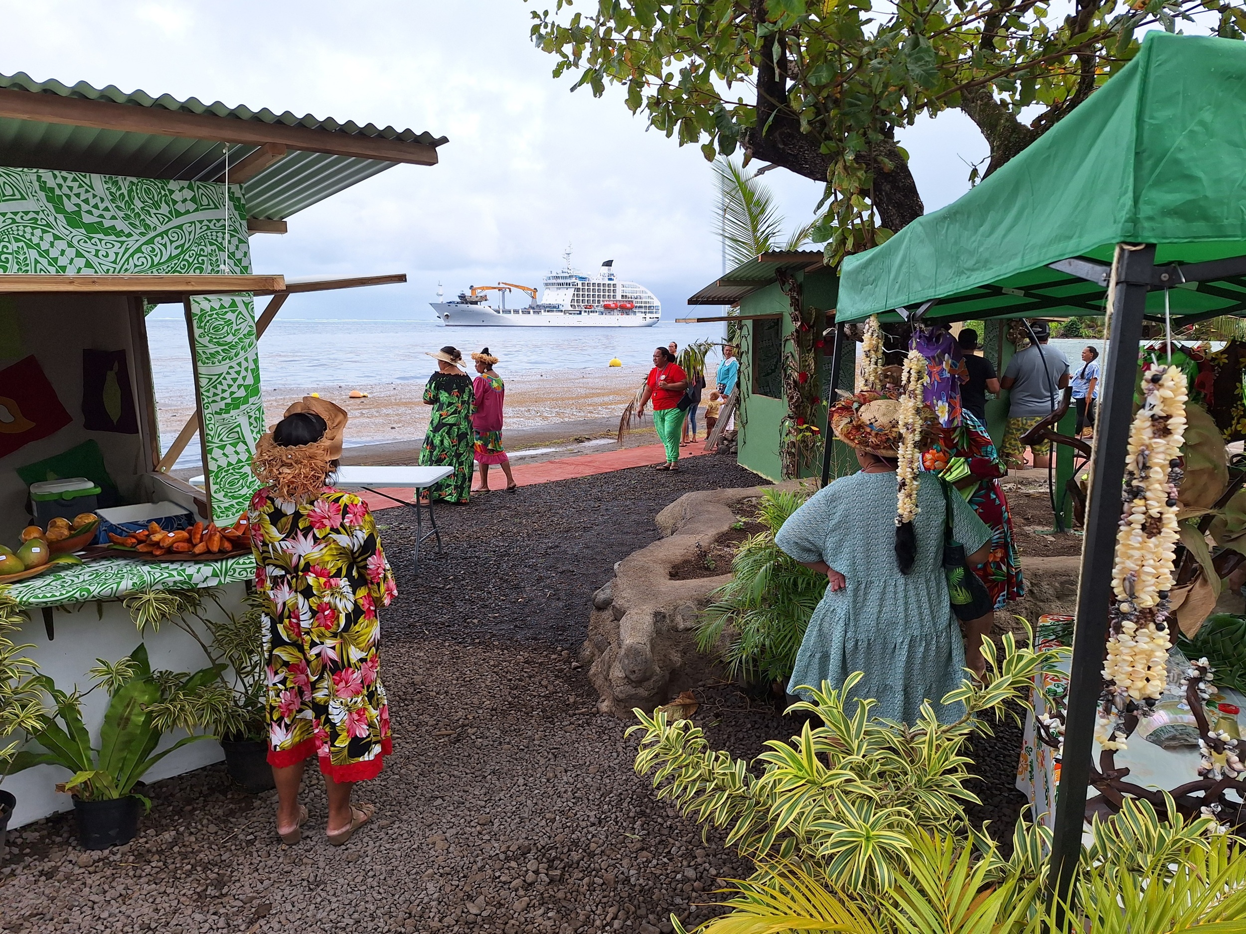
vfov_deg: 58.9
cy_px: 467
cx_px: 623
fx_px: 828
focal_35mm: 23
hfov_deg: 73.9
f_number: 1.8
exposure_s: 1/714
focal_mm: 5.54
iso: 40
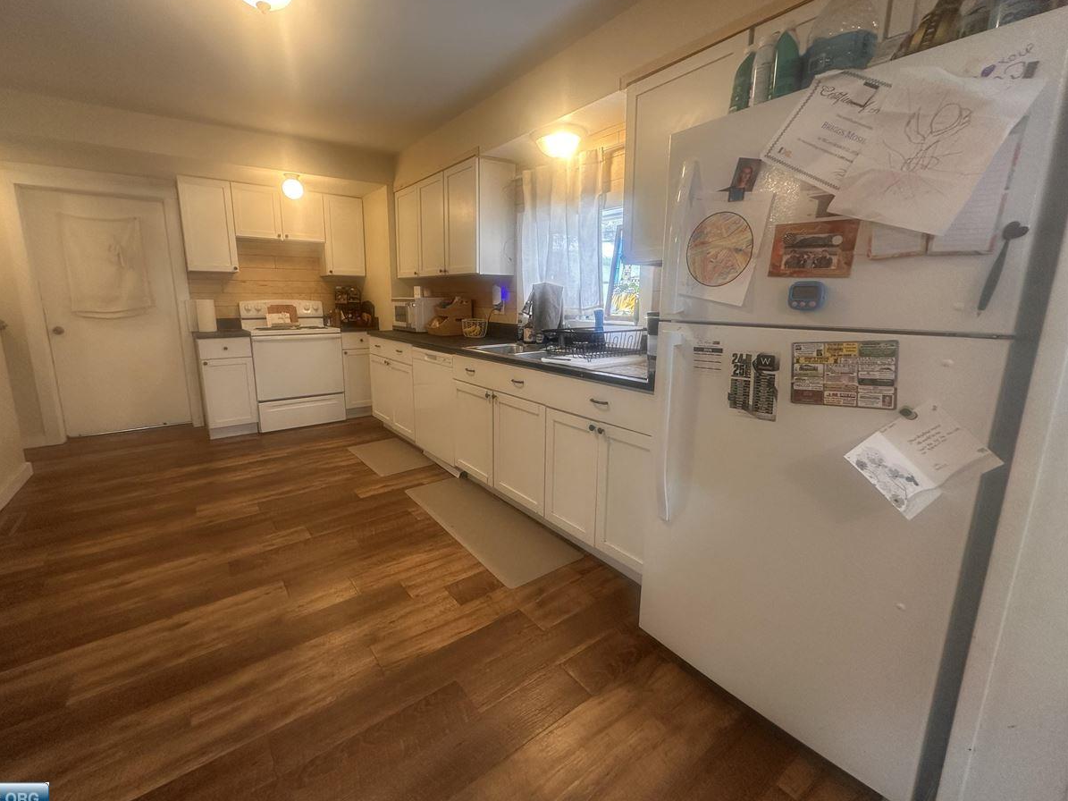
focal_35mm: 15
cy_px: 386
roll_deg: +0.0
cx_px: 500
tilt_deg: -9.8
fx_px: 463
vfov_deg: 81.7
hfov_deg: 98.0
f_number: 2.2
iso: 160
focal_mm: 2.22
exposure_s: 1/60
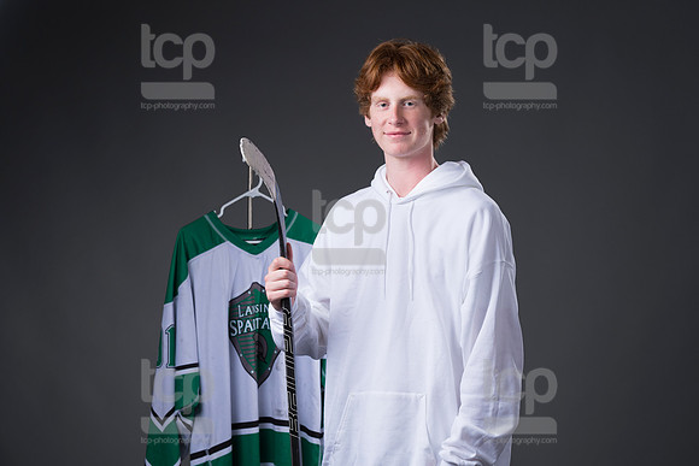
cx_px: 354
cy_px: 215
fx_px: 2072
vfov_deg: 12.8
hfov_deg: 19.1
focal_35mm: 107
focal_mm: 92
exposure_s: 1/250
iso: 160
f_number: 5.6
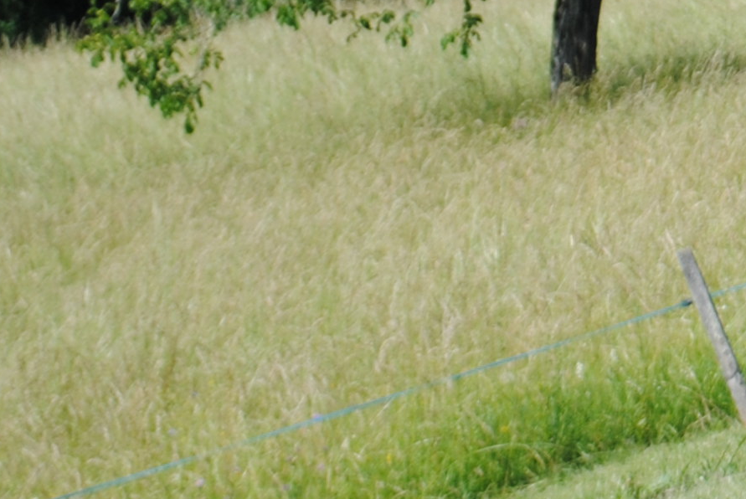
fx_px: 6762
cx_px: 1408
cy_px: -327
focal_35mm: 326
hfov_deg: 6.2
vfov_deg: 4.2
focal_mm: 50
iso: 100
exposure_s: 1/250
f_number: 8
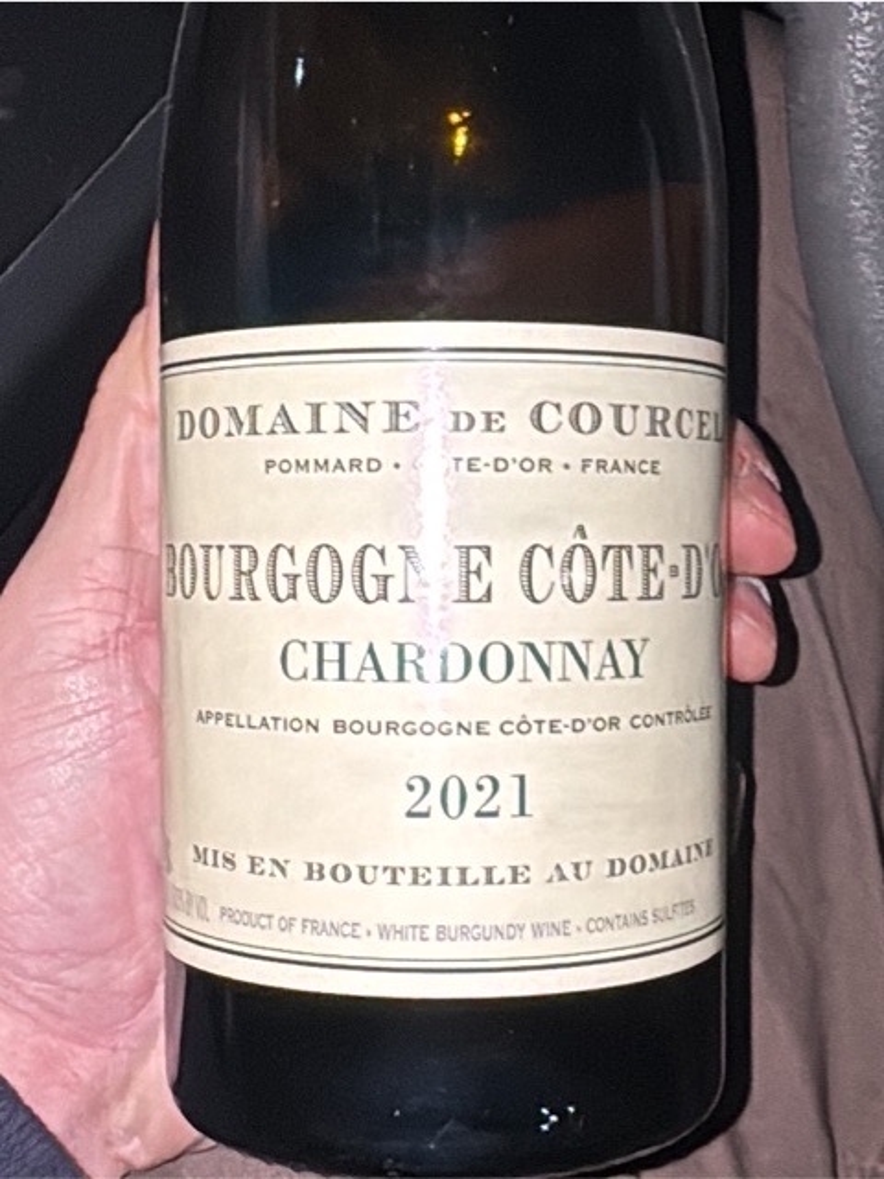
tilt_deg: -52.6
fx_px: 953
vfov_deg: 63.4
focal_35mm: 28
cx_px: 442
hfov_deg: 49.7
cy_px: 590
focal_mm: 2.22
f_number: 2.2
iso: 320
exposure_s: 1/45
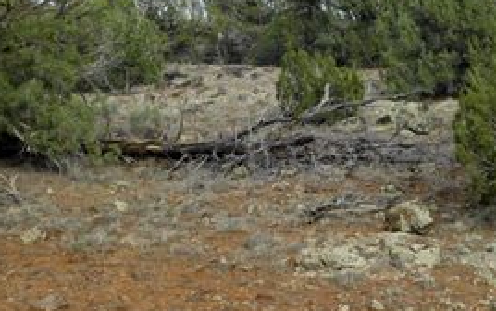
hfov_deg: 26.1
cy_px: 27
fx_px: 1069
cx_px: 246
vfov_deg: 16.3
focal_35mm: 79
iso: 125
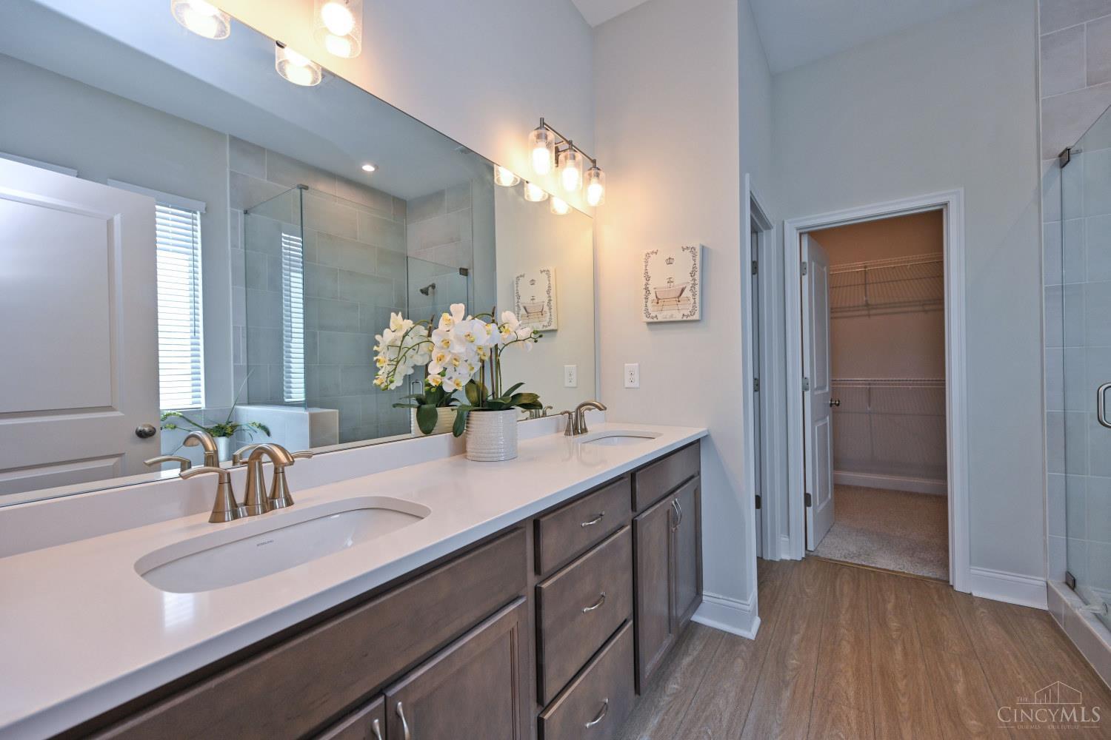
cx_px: 556
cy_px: 370
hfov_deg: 104.3
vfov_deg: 81.2
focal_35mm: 14
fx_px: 432
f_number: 5
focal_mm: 14
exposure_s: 1/100
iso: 200
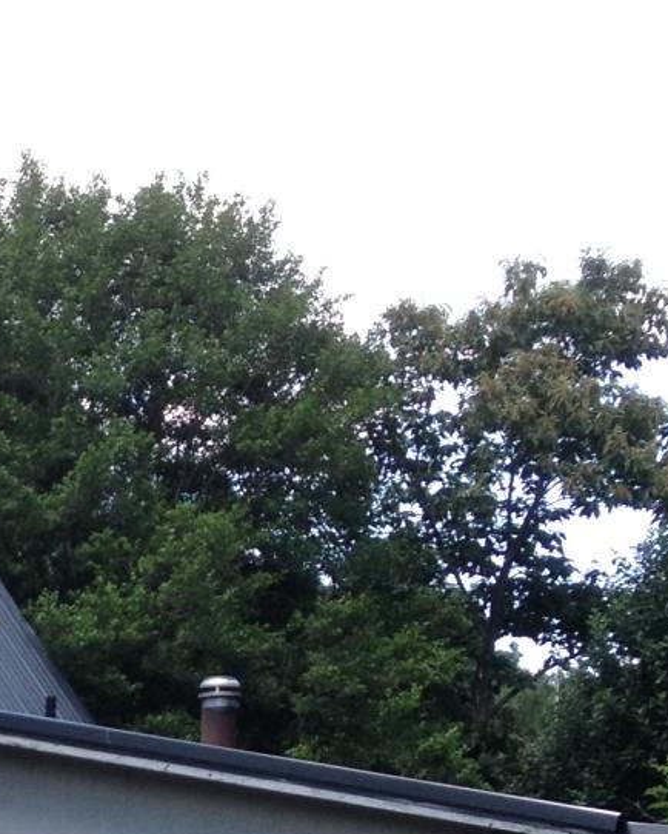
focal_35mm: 126
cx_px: -471
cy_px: 968
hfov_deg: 11.5
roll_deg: -1.2
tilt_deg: -3.7
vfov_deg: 14.8
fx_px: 3112
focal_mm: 4.28
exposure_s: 1/305
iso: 50
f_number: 2.4
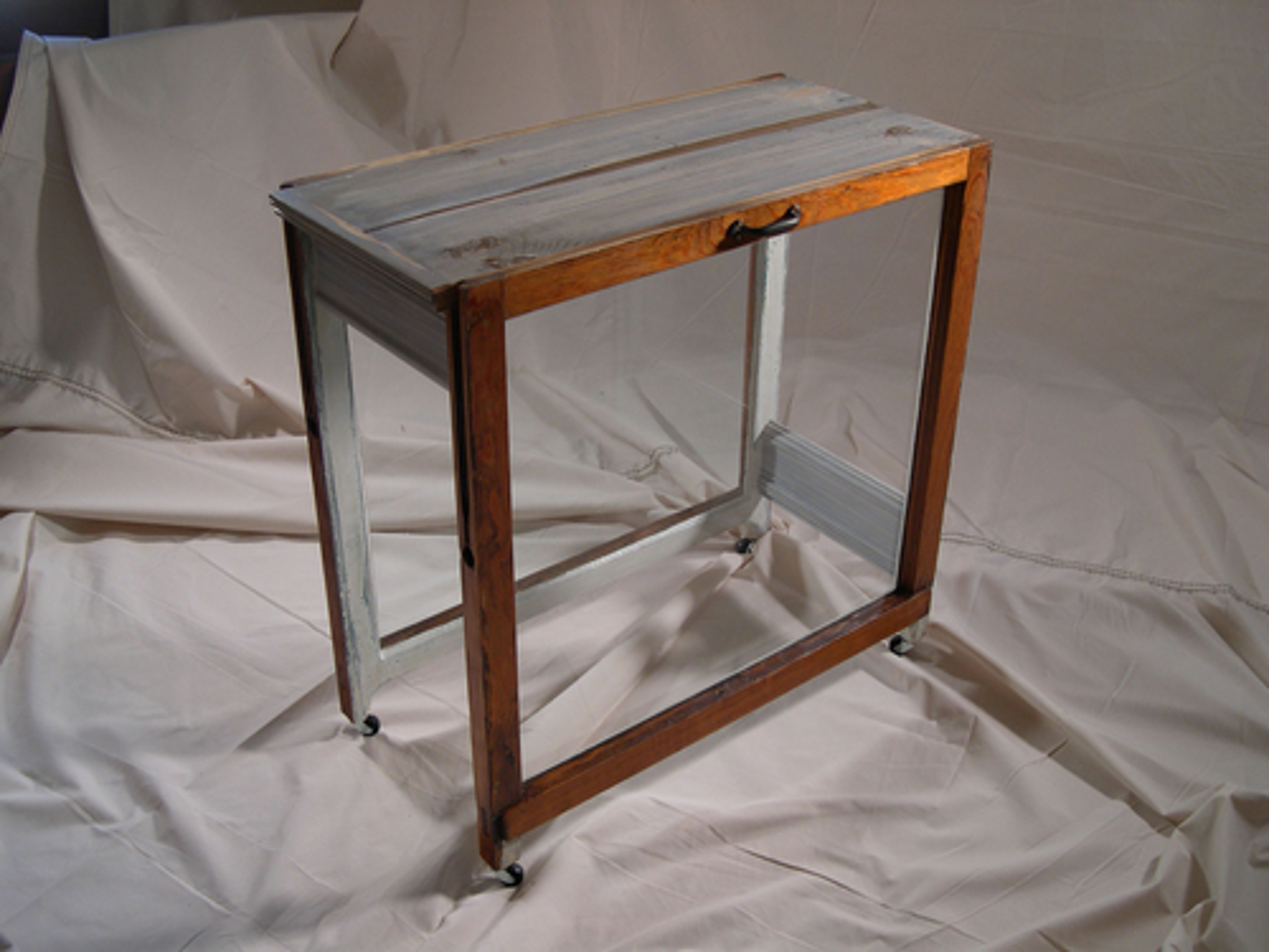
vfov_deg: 37.7
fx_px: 1393
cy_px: 476
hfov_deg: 49.0
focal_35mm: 38
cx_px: 634
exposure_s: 1/24.1
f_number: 2.8
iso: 100
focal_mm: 8
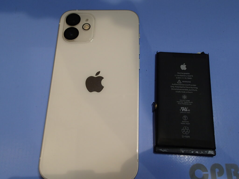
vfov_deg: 40.7
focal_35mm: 35
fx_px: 242
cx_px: 120
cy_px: 90
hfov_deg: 52.6
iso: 125
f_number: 3.5
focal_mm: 6.42
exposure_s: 1/80
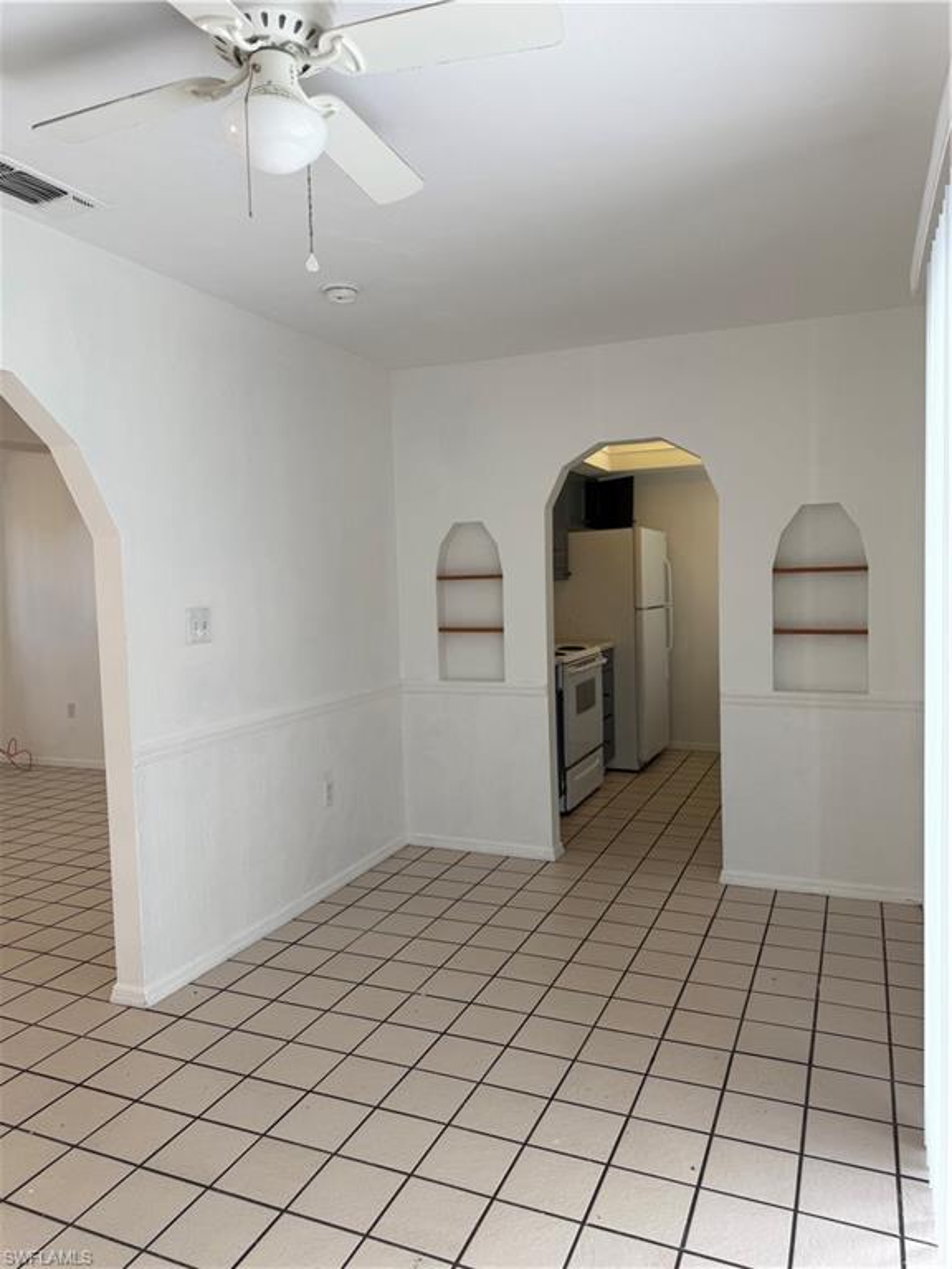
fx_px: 880
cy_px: 634
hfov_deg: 56.8
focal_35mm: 24
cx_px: 476
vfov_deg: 71.6
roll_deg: +1.3
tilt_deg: -3.3
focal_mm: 6.76
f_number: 1.78
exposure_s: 1/120
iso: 64
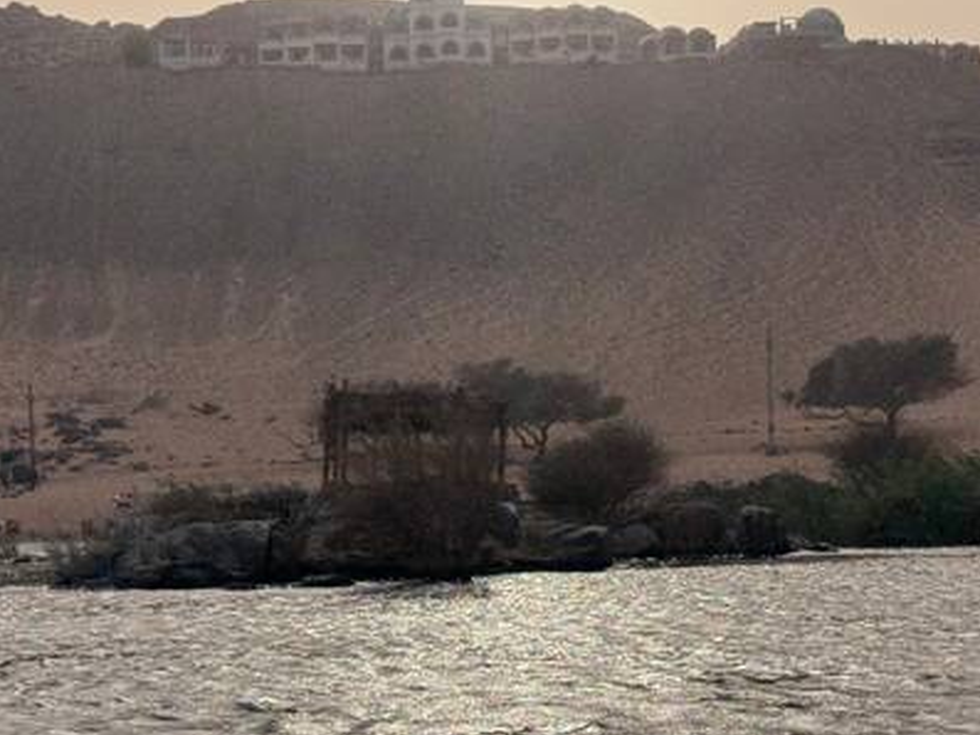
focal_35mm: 87
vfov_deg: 17.0
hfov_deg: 22.5
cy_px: 454
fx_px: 2464
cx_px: 469
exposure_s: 1/7937
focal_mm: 6.76
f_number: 1.78
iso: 64
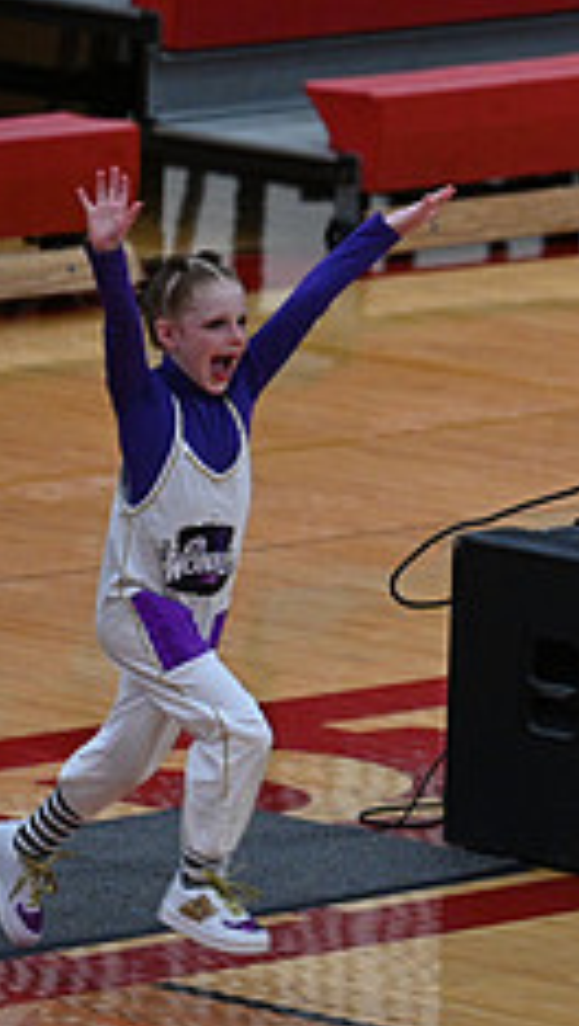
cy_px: 594
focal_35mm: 493
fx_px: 13427
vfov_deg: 4.4
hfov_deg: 2.5
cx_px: 1263
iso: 4000
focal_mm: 190
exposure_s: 1/400
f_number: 4
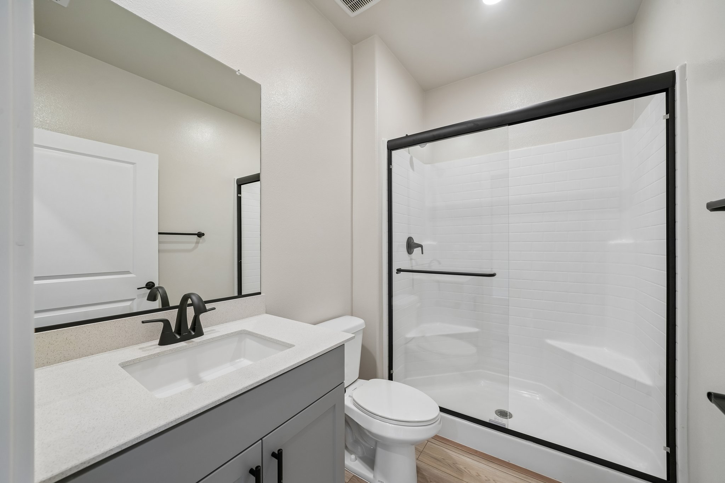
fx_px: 262
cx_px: 362
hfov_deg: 108.3
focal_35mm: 13
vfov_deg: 85.4
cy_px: 242
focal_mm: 13
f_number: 8
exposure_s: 1/13
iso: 400
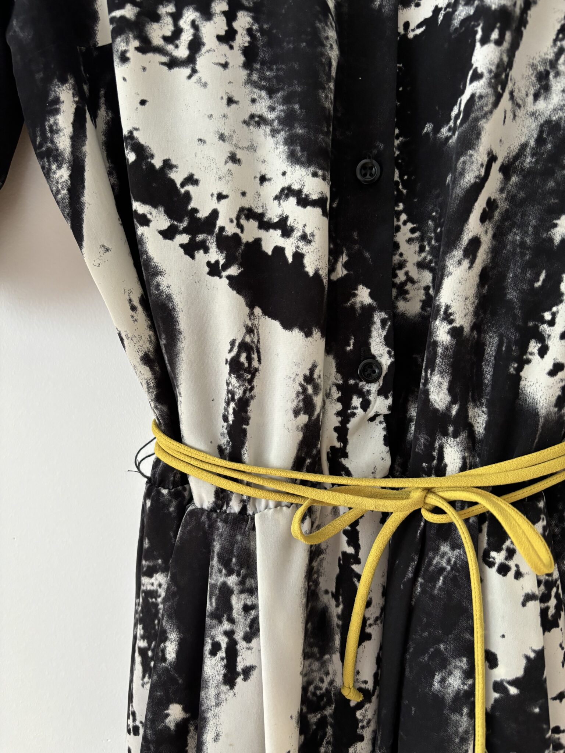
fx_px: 566
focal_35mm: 26
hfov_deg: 53.1
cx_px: 282
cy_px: 376
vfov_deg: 67.3
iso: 320
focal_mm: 5.96
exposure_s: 1/60
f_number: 1.6
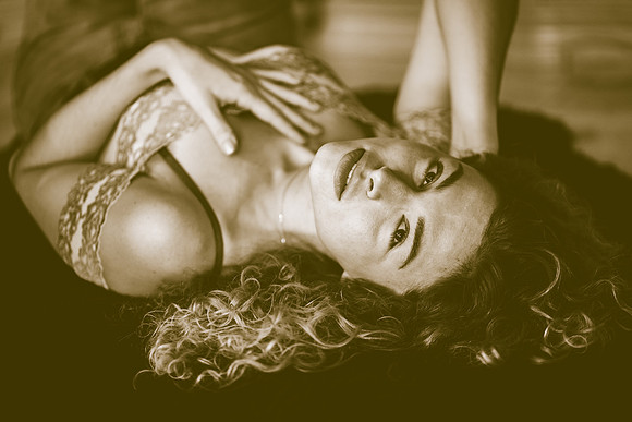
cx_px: 316
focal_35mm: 85
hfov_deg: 23.9
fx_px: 1493
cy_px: 211
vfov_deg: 16.1
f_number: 1.8
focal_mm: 85
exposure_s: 1/200
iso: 500
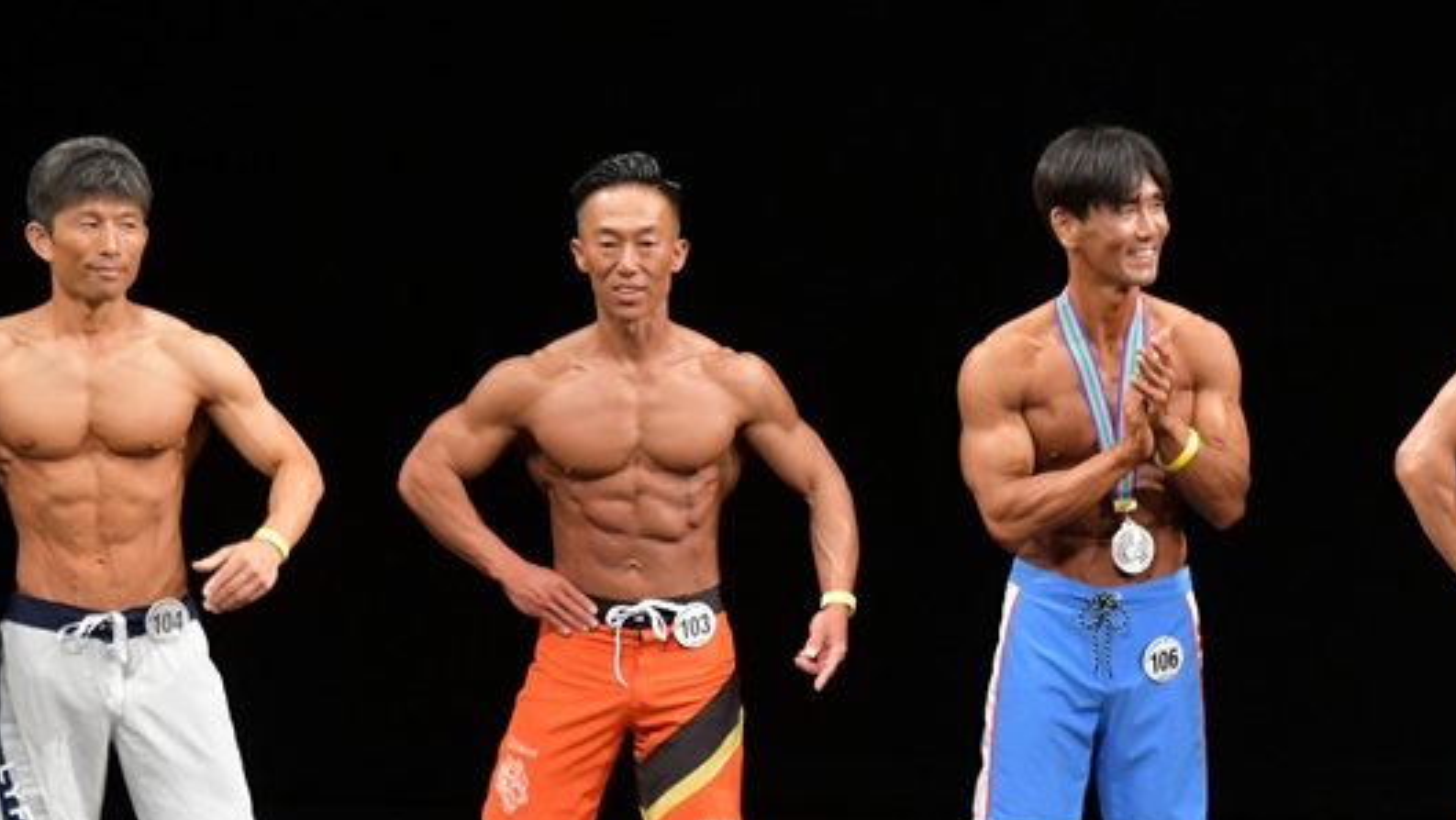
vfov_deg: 3.3
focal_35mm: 368
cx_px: 1011
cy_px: 619
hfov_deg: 5.9
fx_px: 14213
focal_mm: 160
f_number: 5.6
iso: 3200
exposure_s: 1/400
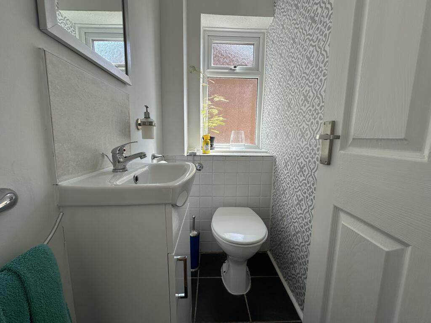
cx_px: 216
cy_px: 162
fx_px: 174
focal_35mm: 14
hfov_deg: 102.1
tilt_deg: -8.0
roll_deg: -0.5
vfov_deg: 85.7
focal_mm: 2.22
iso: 40
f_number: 2.2
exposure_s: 1/166
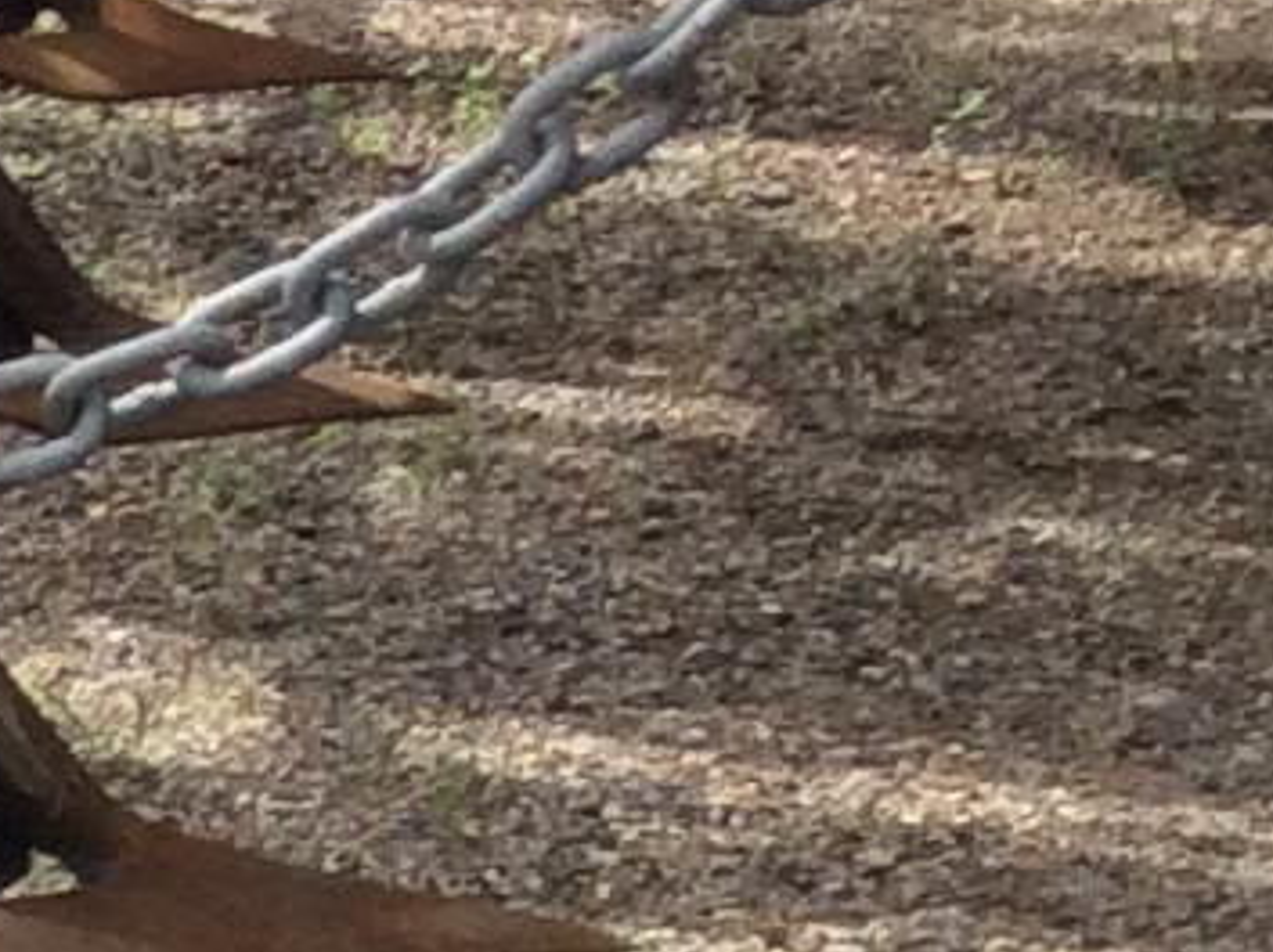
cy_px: 1994
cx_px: -3054
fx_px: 8633
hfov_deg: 7.1
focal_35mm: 235
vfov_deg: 6.1
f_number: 2.4
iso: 32
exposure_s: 1/529
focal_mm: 3.3
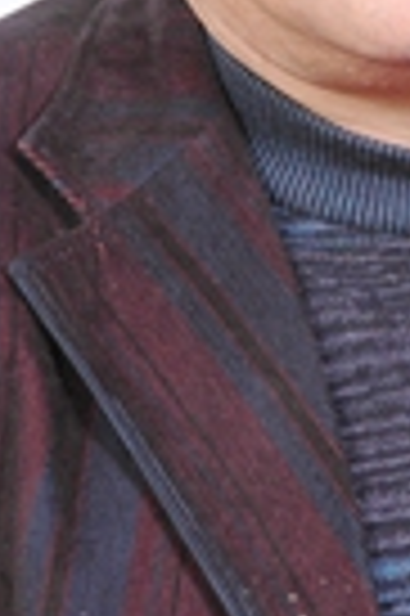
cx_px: 424
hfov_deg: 3.4
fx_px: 6953
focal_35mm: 406
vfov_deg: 5.1
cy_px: 9
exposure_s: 1/125
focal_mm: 82
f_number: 11
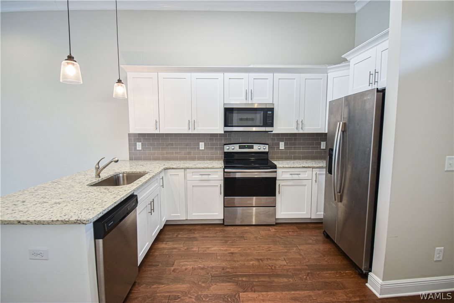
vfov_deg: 72.1
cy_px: 152
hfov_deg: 95.0
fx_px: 208
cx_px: 227
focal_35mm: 16
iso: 160
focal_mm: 11
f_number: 4.8
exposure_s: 1/10
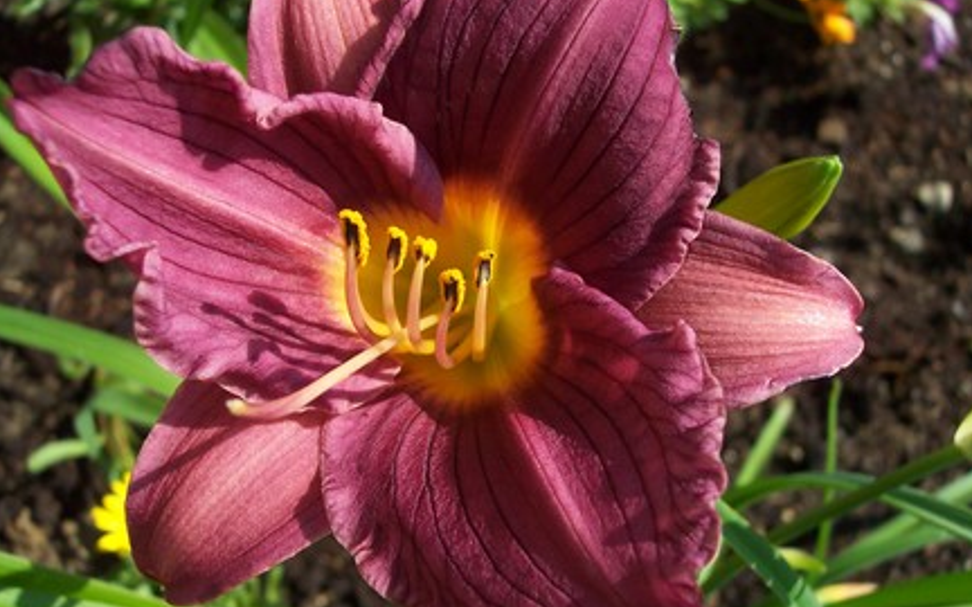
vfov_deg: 31.2
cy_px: 339
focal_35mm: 41
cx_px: 490
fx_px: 1086
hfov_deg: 48.2
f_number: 4.8
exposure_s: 1/500
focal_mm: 8
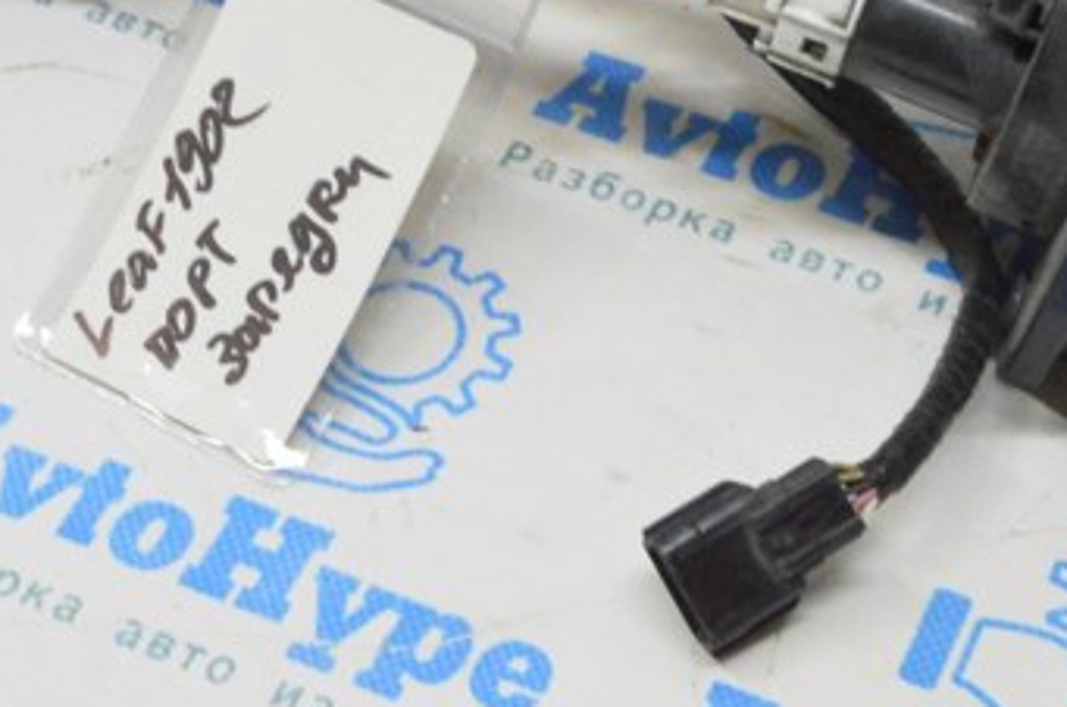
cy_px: 77
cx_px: 663
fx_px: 3165
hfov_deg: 19.1
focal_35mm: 107
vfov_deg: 12.7
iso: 6400
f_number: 20
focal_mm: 38
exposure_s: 1/20
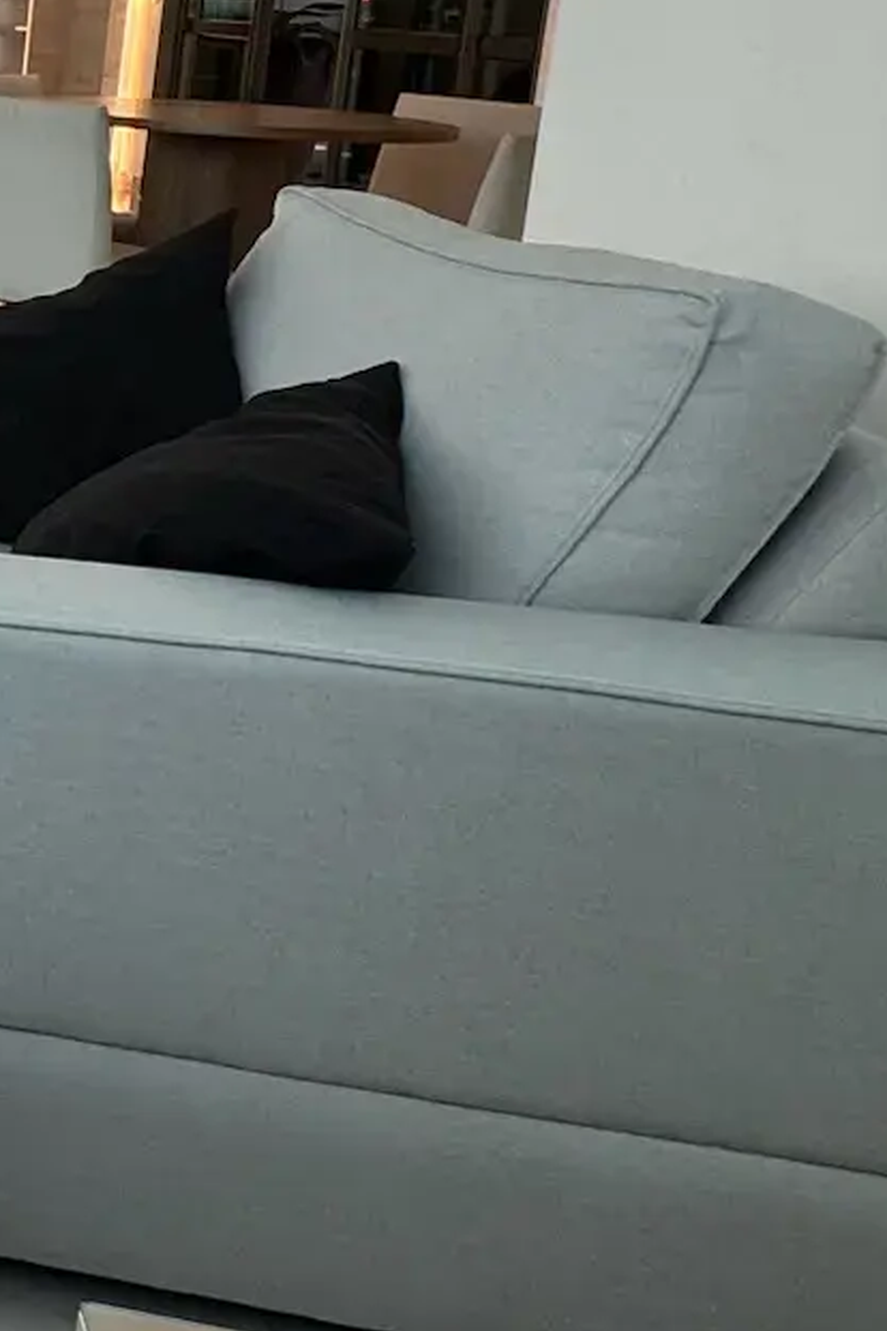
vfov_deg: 39.5
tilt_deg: -9.3
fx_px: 1774
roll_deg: -2.1
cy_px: 270
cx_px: -739
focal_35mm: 48
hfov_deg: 19.9
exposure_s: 1/120
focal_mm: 2.22
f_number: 2.2
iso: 125
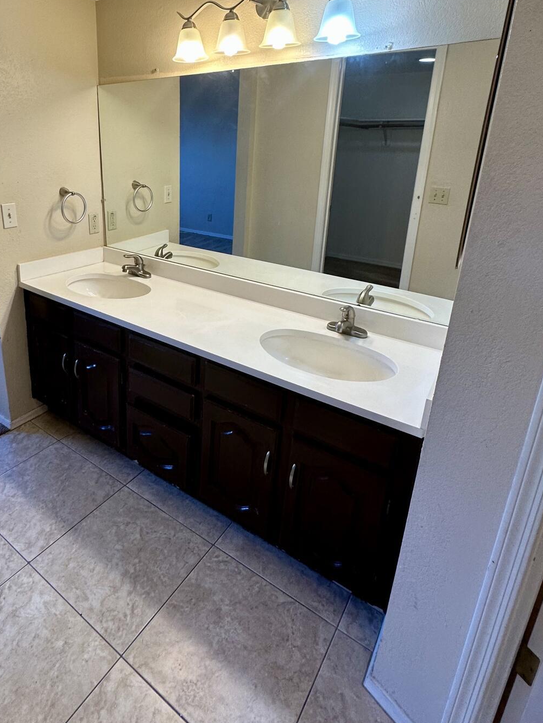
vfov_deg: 77.7
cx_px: 193
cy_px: 274
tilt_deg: -17.4
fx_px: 439
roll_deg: -1.5
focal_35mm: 21
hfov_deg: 62.3
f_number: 2.2
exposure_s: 1/120
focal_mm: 2.22
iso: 100
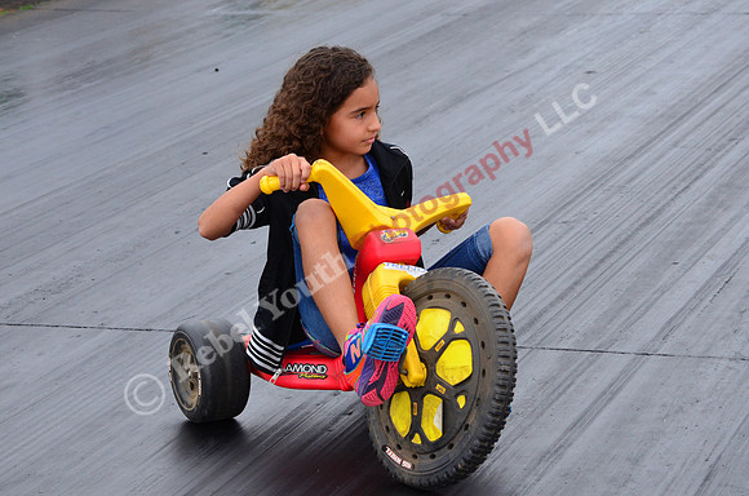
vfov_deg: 10.7
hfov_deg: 16.1
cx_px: 374
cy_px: 248
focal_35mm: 128
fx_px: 2647
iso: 1000
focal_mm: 85
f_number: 8
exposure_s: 1/1000
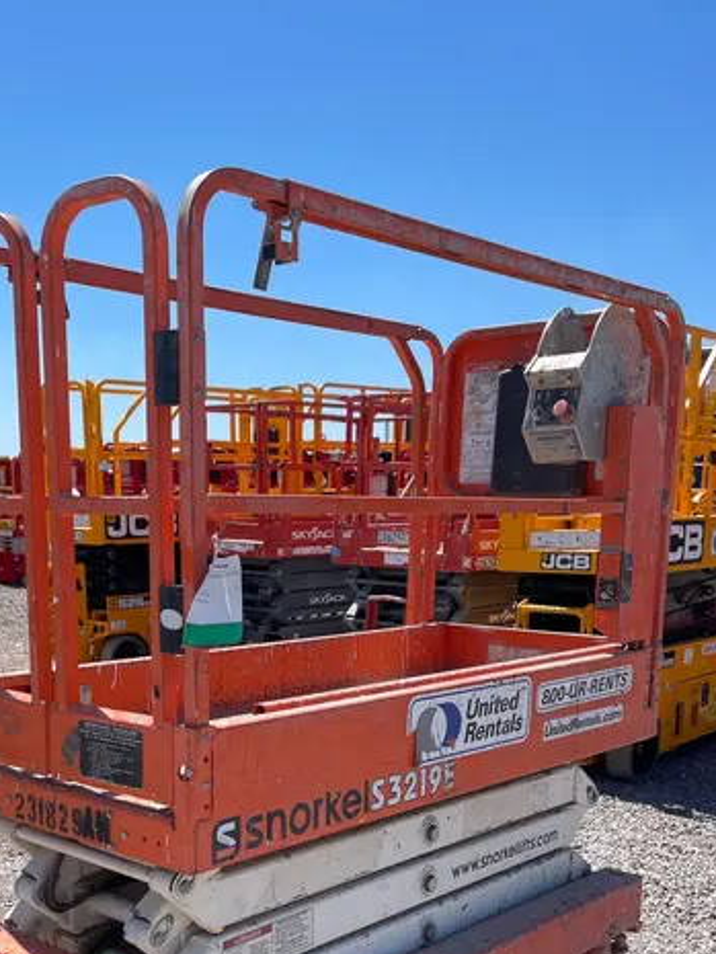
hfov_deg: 35.1
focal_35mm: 41
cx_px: 297
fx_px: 1130
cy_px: 748
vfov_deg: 43.8
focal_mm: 4.2
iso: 32
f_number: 1.6
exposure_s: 1/2618
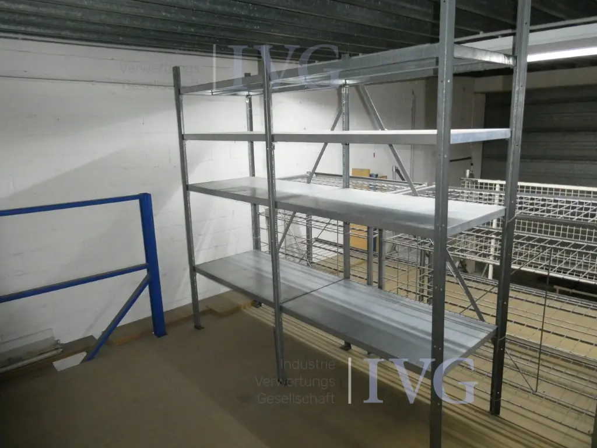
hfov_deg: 71.6
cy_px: 224
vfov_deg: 56.8
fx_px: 414
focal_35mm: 24
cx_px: 298
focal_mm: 4.3
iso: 800
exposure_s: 1/60
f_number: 3.3
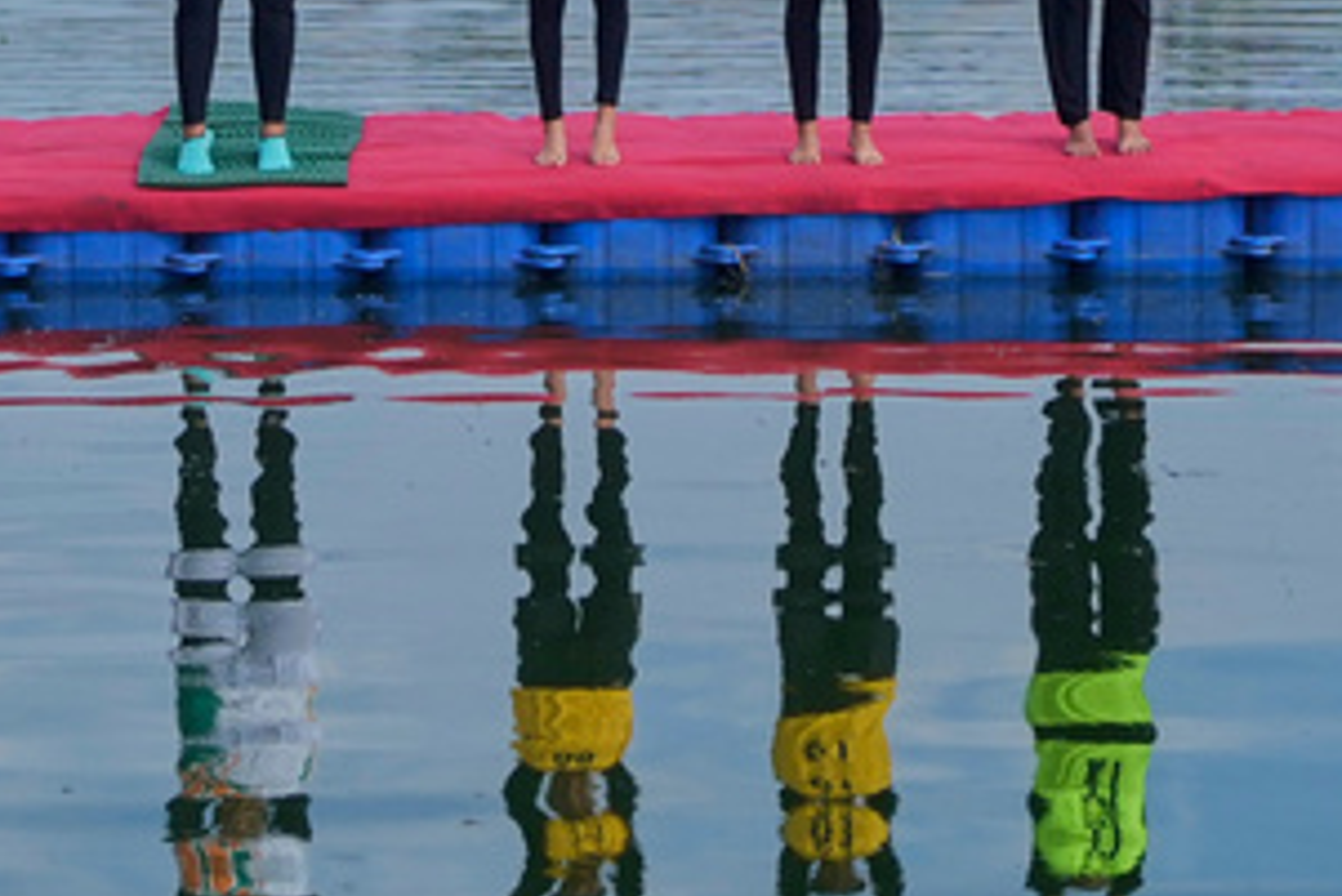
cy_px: 210
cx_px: 348
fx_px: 5072
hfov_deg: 15.0
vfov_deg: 10.1
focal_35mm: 136
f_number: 2.8
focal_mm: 27
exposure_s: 1/8000
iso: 400
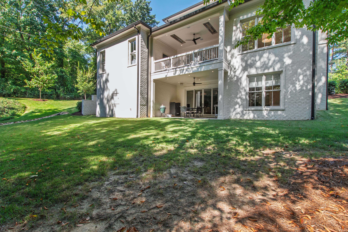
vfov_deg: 77.3
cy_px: 116
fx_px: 145
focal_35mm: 15
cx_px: 174
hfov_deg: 100.4
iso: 320
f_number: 9
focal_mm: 10
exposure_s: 1/80
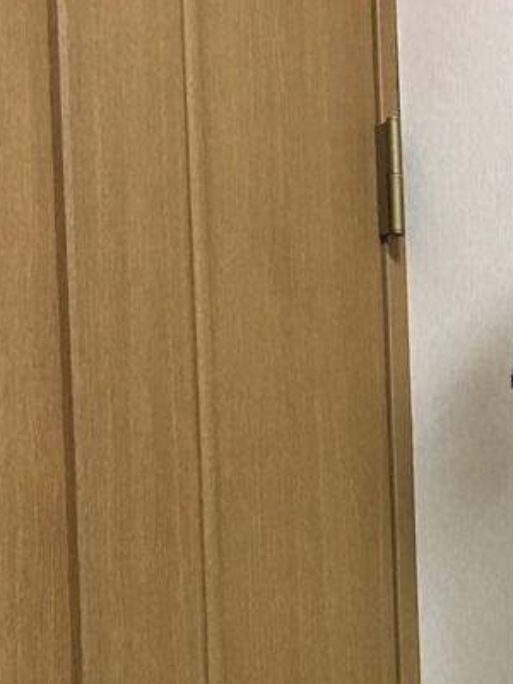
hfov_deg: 19.1
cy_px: 626
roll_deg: +1.9
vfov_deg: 25.8
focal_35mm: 73
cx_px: 609
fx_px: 1442
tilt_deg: -0.7
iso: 200
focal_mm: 4.15
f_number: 2.2
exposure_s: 1/20
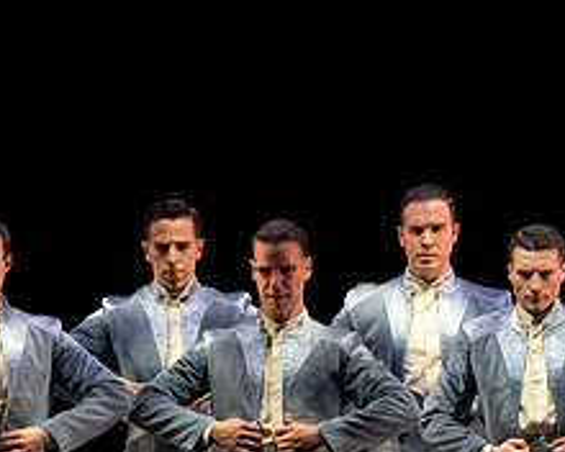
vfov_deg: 2.0
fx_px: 12759
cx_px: -172
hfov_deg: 2.5
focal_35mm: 763
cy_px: 538
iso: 10000
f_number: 8
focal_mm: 226
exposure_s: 1/400
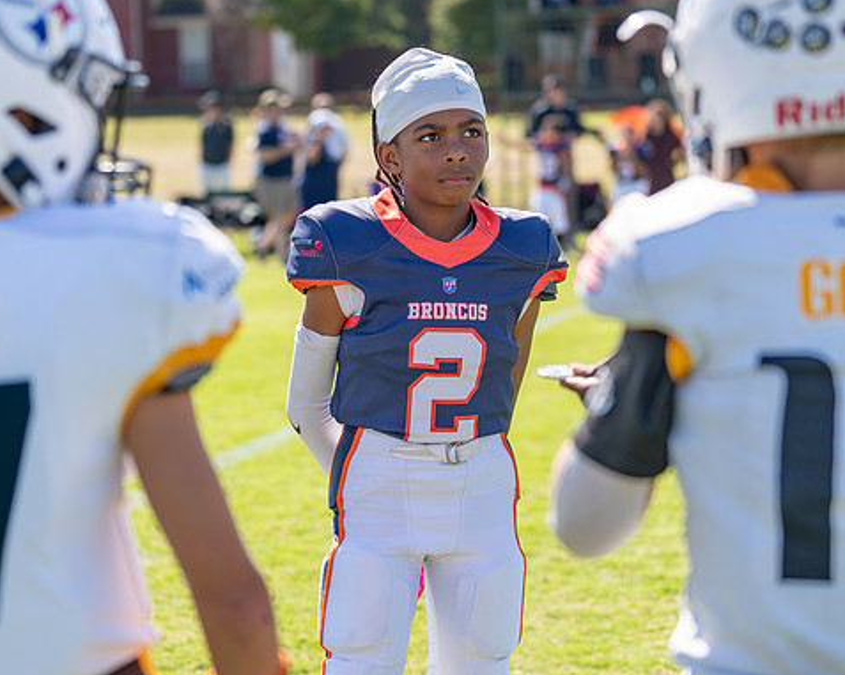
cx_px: 472
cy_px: 295
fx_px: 2674
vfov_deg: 14.4
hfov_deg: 17.9
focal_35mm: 107
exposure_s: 1/1000
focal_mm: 70
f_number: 2.8
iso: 100
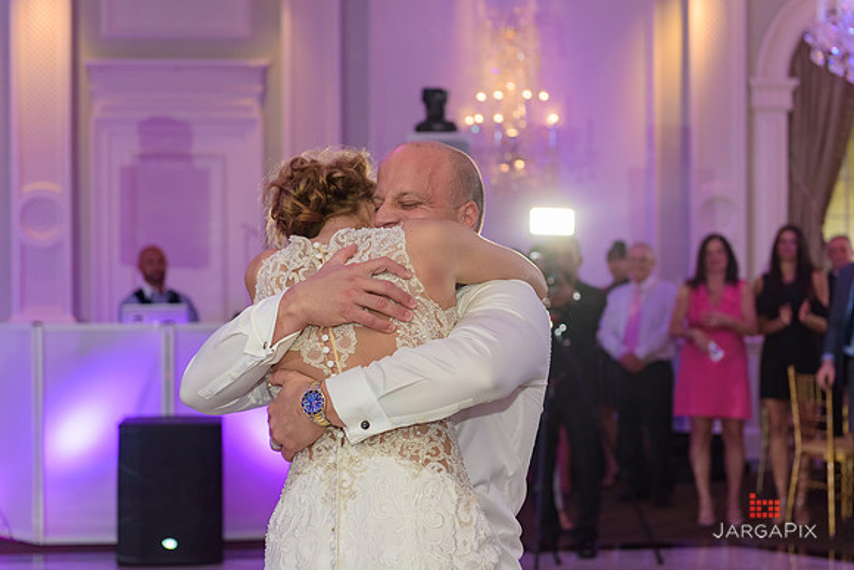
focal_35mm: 62
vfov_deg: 21.9
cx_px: 427
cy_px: 285
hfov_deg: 32.4
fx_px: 1471
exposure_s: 1/125
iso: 1600
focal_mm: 62
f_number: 3.2
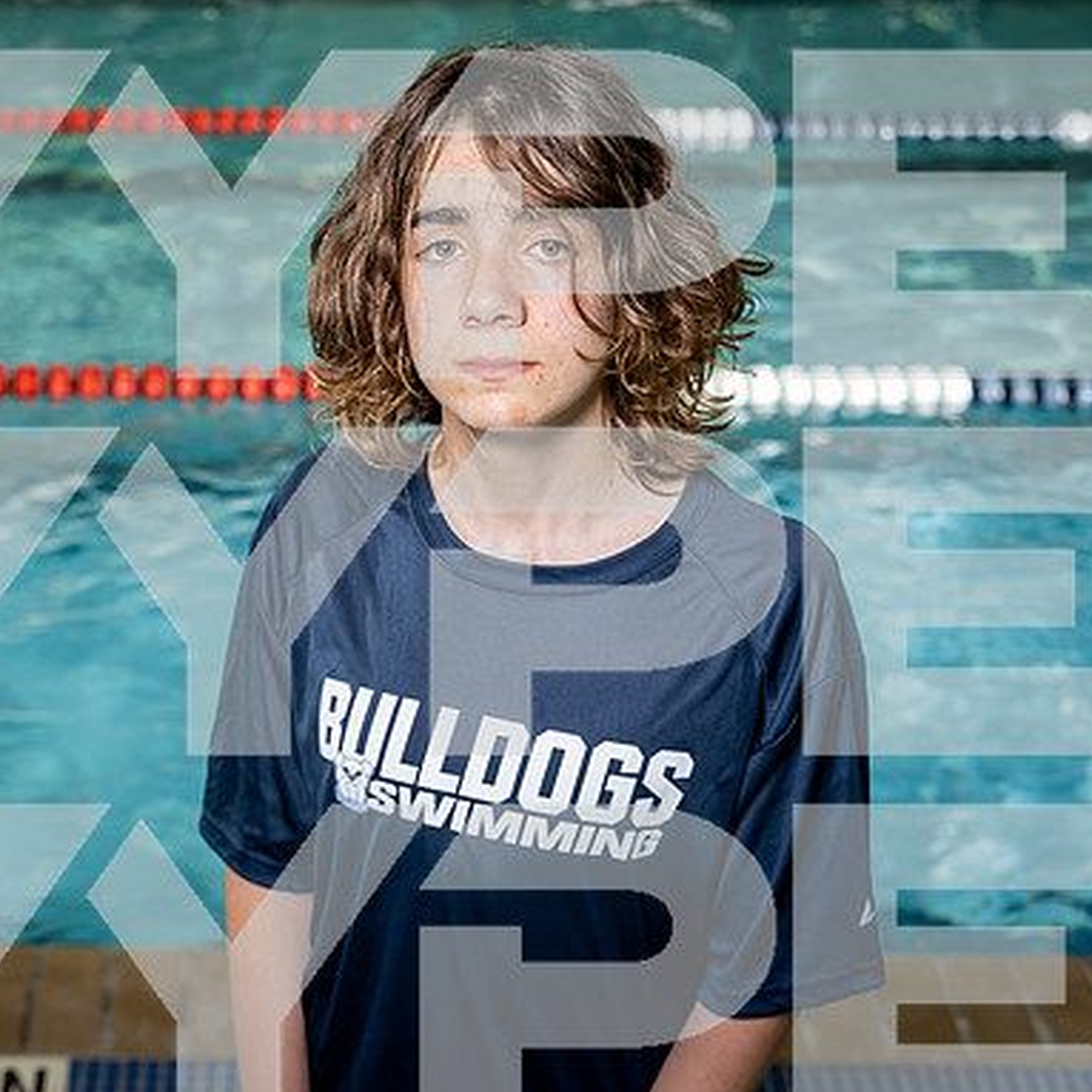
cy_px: 593
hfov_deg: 21.3
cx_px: 369
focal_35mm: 81
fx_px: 2891
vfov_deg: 21.4
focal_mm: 54
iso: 400
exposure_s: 1/250
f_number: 5
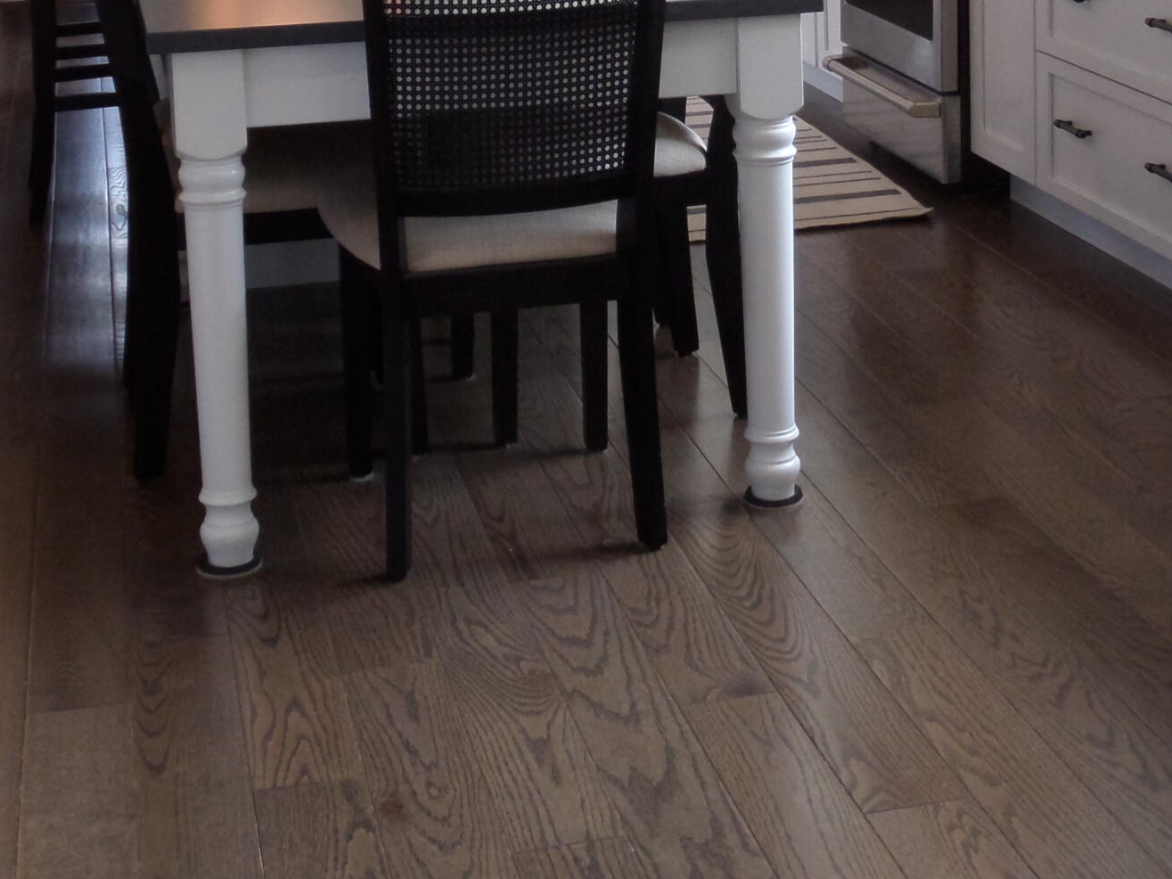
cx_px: 740
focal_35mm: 73
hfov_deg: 26.6
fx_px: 2471
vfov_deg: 19.3
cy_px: -86
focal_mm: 5.3
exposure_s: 1/45
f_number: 3.4
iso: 160
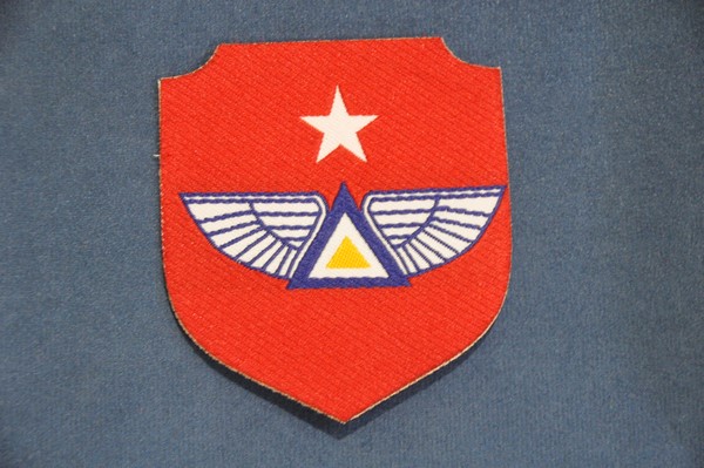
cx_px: 352
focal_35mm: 112
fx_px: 2198
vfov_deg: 12.2
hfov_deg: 18.2
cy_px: 234
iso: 3200
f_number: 5
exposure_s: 1/30
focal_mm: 75
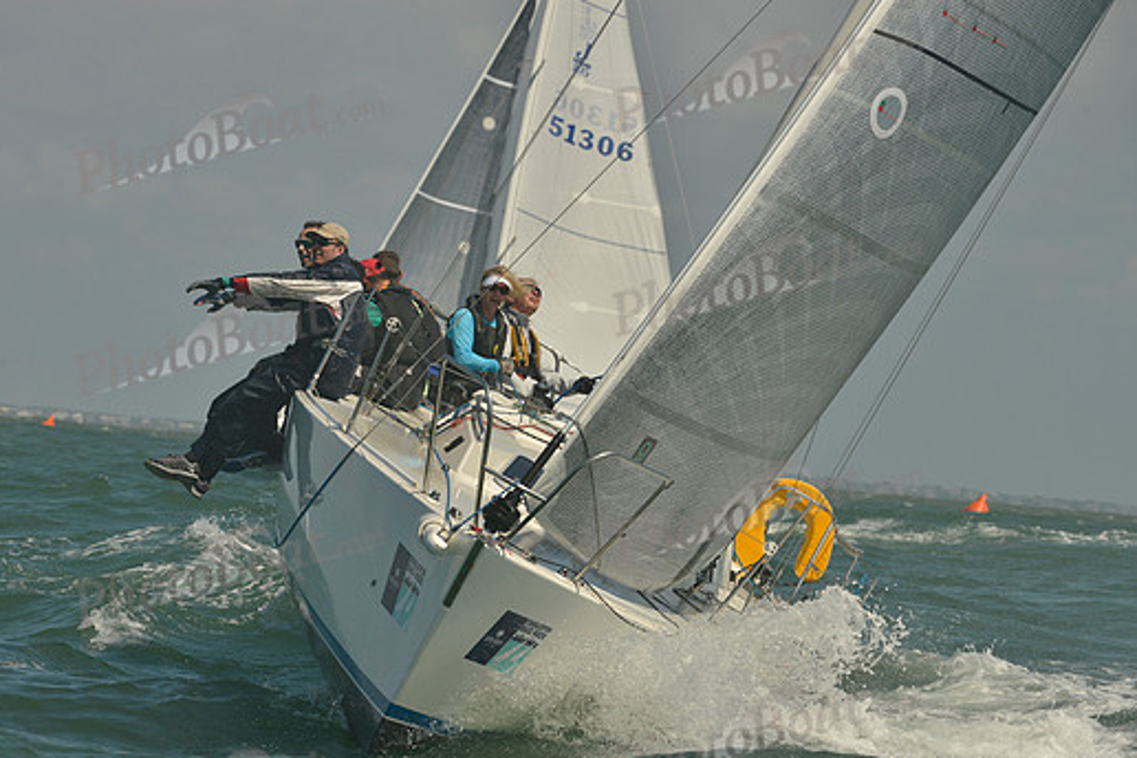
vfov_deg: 6.1
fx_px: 7106
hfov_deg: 9.1
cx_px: 500
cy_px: 424
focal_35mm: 225
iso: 280
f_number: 11
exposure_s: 1/1250
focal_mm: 200
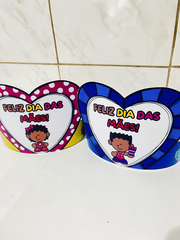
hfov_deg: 53.1
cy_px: 120
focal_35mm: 26
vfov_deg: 67.3
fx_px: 180
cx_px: 90
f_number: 1.6
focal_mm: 5.1
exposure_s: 1/30
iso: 1000
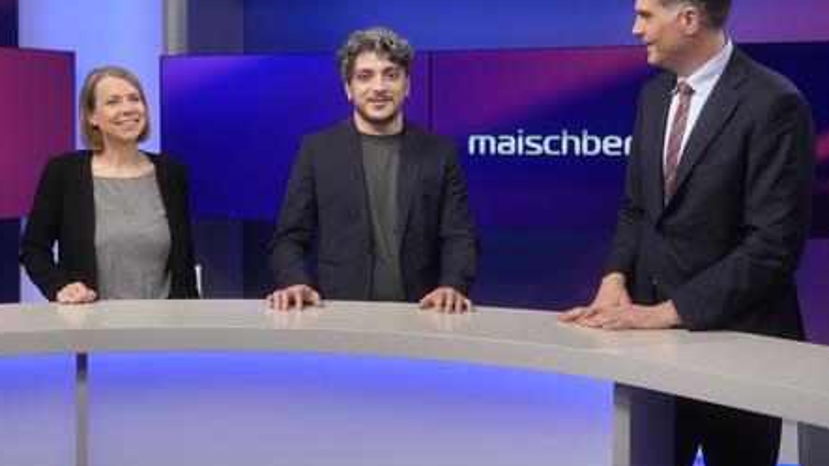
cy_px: 206
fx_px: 1055
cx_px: 411
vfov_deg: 24.9
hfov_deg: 42.9
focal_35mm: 48
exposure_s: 1/200
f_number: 2.2
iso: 640
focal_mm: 30
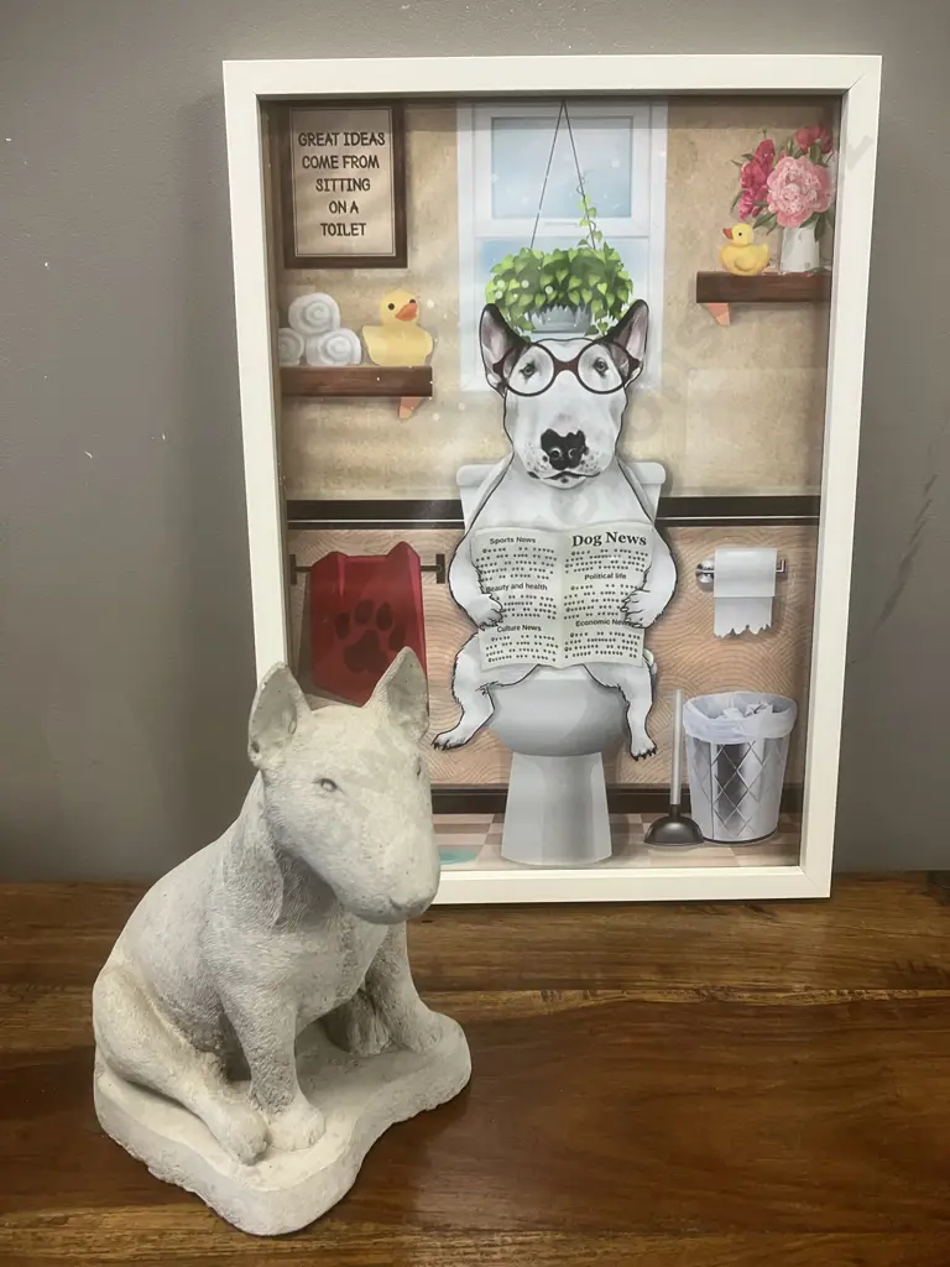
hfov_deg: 49.7
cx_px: 475
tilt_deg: -17.2
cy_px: 634
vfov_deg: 63.4
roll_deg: +1.1
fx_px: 1025
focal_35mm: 28
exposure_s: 1/50
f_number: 1.8
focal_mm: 3.99
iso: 160
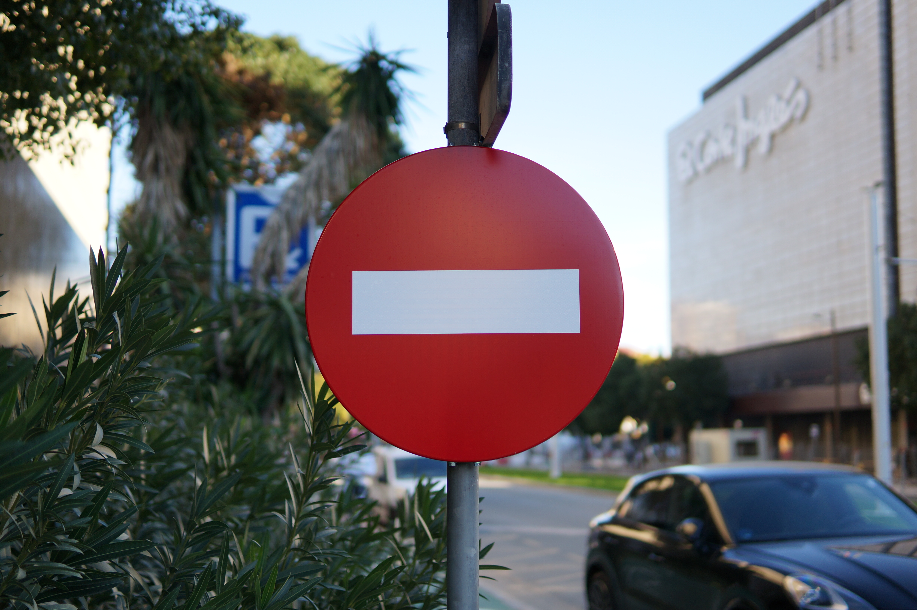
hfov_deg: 43.6
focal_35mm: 45
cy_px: 305
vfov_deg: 29.8
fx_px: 1145
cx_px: 458
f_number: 1.4
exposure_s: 1/2000
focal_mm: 30
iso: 100
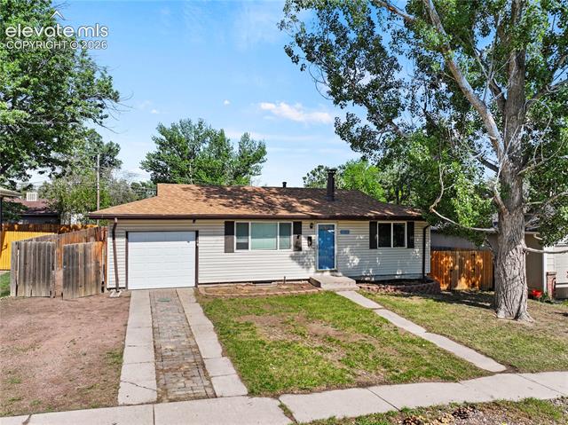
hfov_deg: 71.6
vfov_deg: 56.8
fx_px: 394
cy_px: 212
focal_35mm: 24
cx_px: 284
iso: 120
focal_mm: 12.29
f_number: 2.8
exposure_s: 1/1250
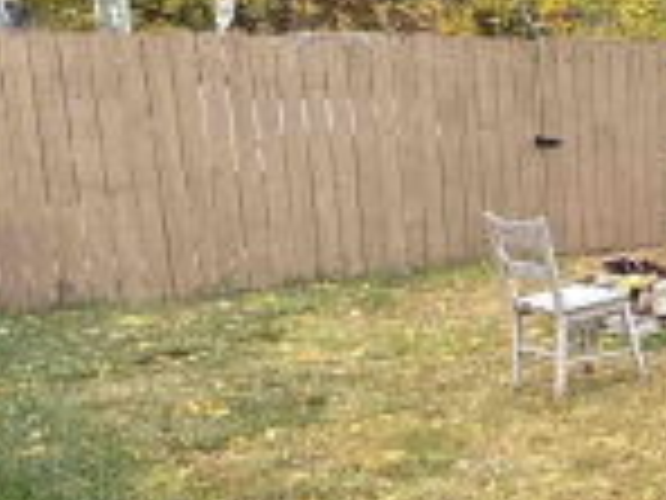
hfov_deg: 22.9
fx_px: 1212
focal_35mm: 63
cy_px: 288
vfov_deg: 23.3
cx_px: 1078
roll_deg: -1.0
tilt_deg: -7.1
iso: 64
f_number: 2.2
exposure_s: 1/156
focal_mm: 2.22
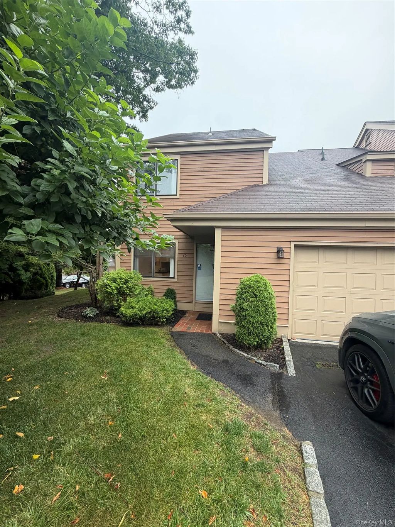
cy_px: 264
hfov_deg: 85.7
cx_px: 198
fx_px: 213
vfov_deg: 102.1
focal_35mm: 14
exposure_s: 1/151
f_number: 2.2
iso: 64
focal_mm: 2.22
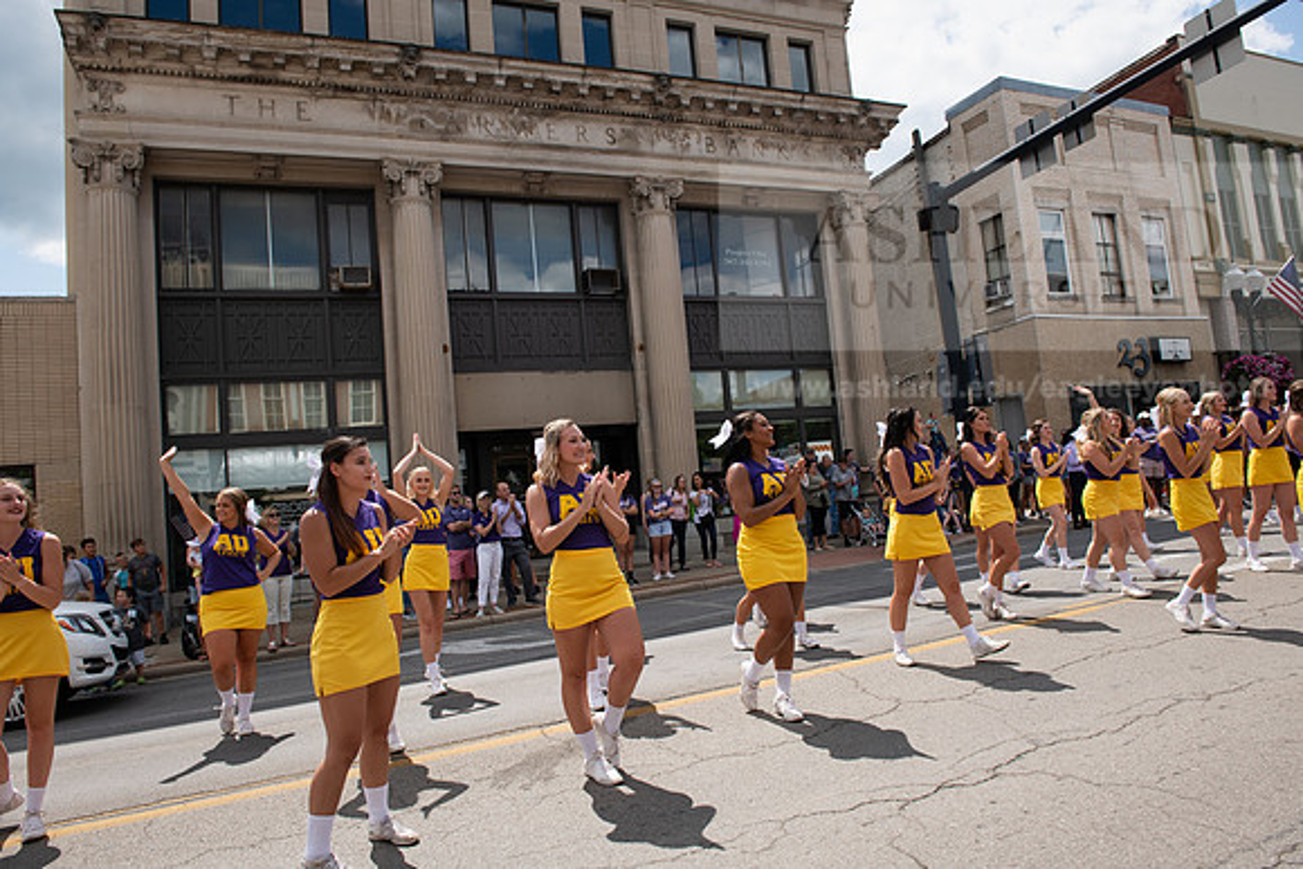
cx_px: 652
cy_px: 434
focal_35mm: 24
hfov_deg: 73.7
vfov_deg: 53.2
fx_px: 869
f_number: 7.1
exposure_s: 1/500
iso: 200
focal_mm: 24
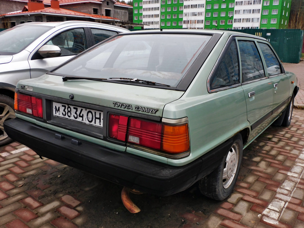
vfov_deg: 46.8
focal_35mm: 30
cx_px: 152
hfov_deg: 60.0
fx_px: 263
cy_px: 114
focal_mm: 5.4
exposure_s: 1/60
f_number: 3.5
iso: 125
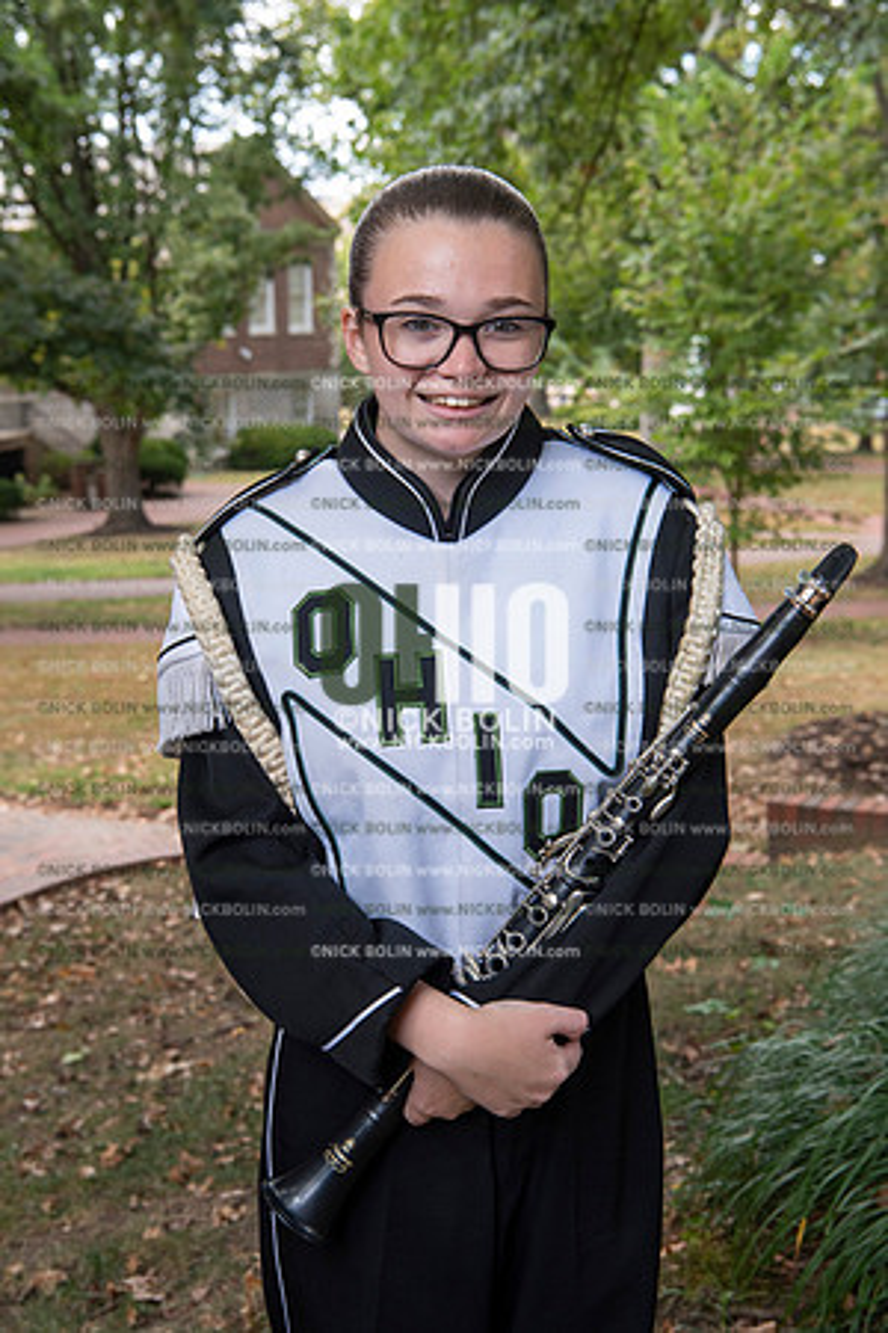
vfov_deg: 38.2
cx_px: 444
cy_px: 666
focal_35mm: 52
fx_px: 1924
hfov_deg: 26.0
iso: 500
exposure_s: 1/100
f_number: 8
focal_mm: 52
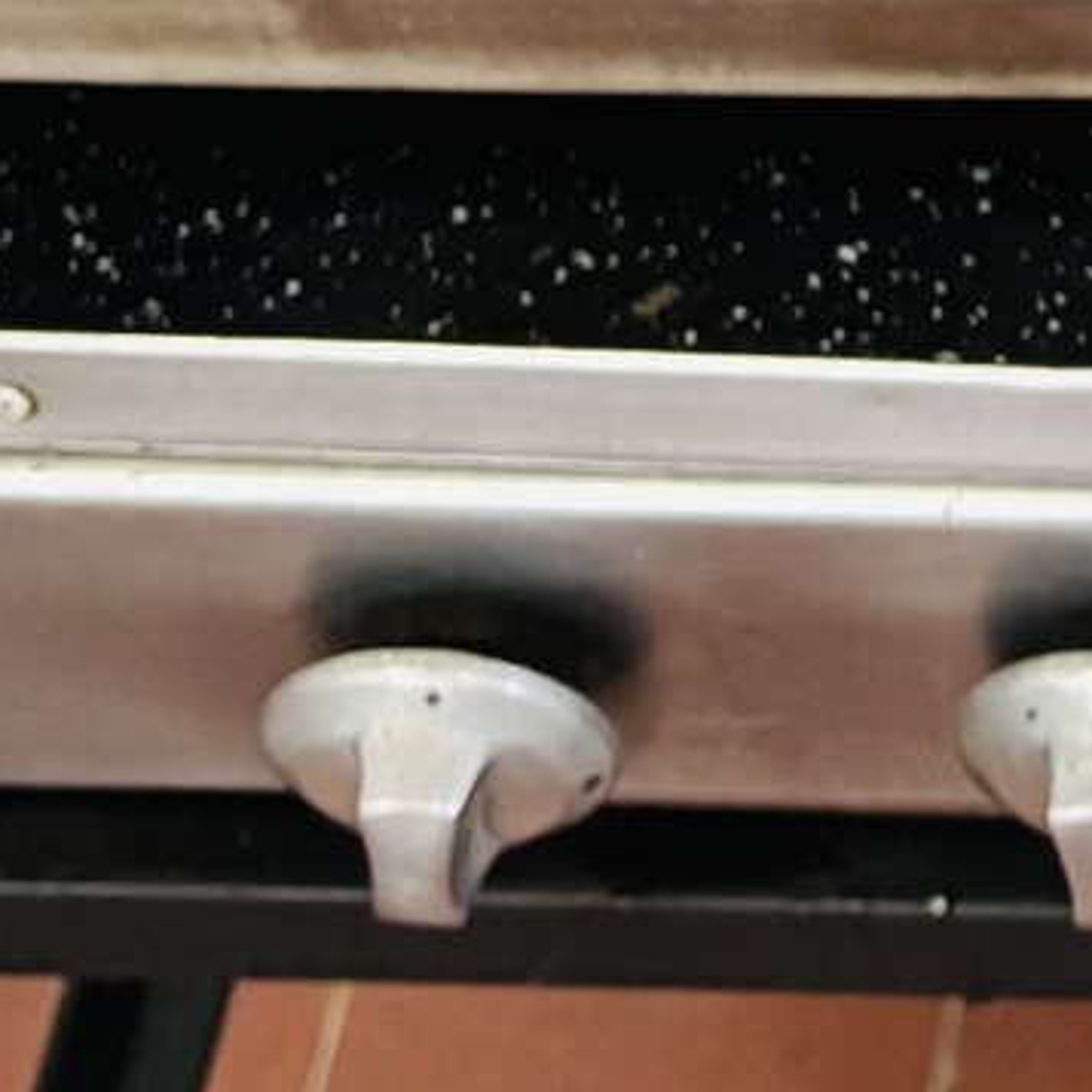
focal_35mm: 184
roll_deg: +1.2
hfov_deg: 8.9
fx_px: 6567
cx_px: 2300
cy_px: -1376
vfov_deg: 8.8
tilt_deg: -43.0
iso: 200
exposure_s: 1/50
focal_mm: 5.96
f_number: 1.6
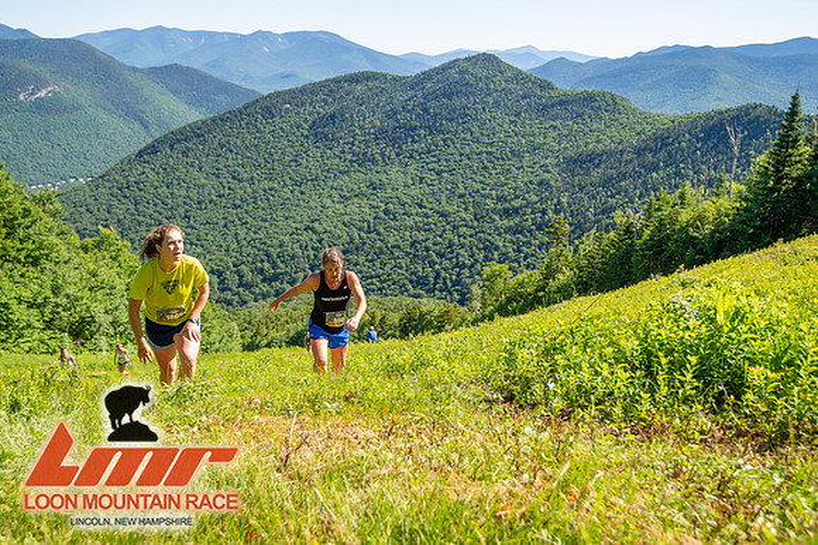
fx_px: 727
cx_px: 409
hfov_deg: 58.7
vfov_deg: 41.1
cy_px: 272
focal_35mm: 32
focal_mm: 32
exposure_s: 1/320
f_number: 5
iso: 100
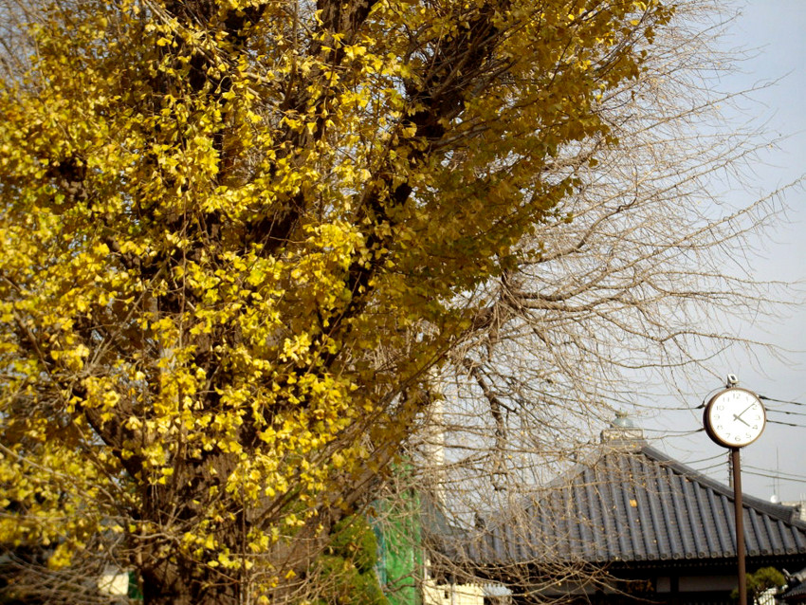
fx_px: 2609
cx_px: 403
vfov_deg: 13.2
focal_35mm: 112
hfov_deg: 17.6
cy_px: 302
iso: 80
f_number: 5.2
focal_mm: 18.6
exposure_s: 1/400
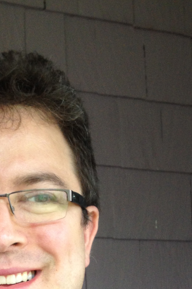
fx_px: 760
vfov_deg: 20.4
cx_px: -6
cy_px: 321
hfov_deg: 14.2
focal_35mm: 95
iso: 80
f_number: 2.4
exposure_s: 1/20
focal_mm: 4.28
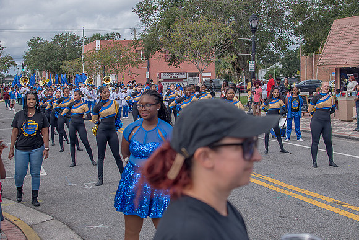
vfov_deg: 26.0
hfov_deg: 38.2
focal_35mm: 52
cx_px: 180
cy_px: 120
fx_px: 519
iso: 100
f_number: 4
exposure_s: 1/500
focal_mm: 35
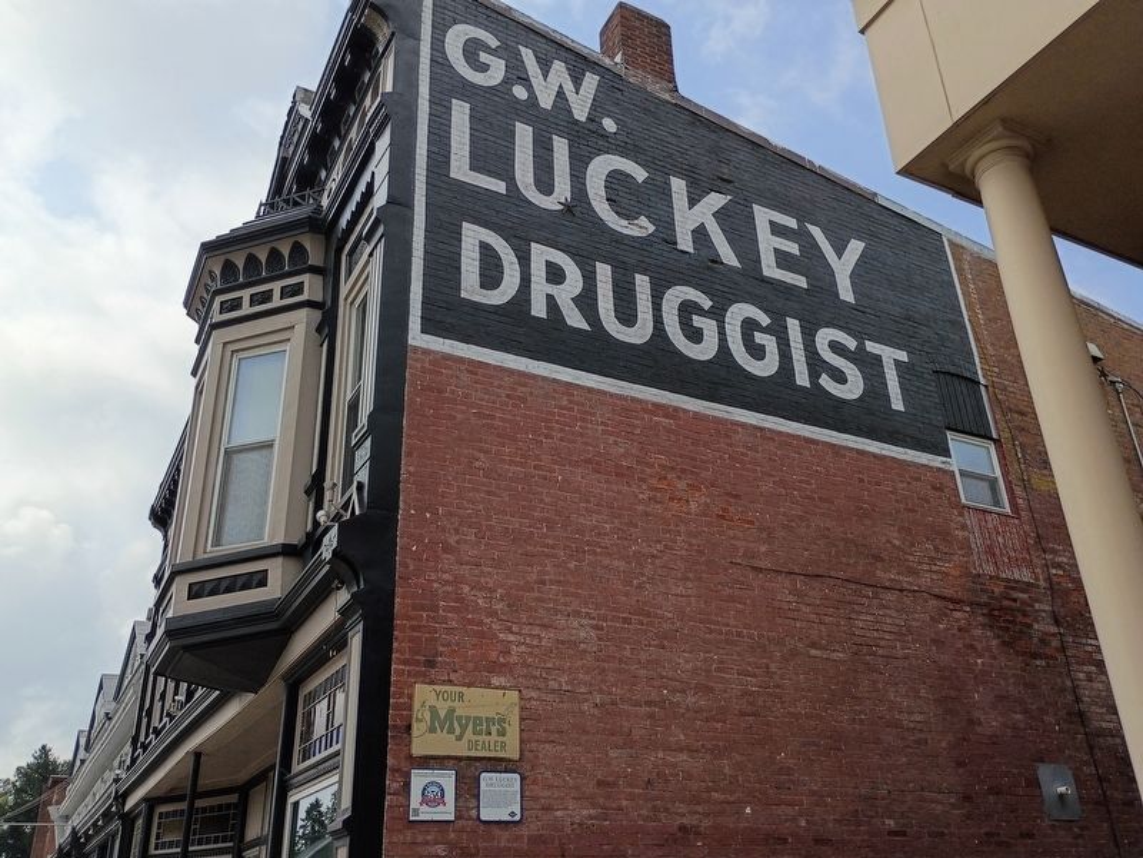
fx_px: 958
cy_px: 429
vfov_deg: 48.2
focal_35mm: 29
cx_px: 572
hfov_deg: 61.7
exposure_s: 1/1508
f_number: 1.8
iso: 105
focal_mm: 4.27
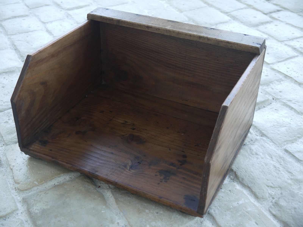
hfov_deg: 38.2
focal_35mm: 50
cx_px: 152
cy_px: 114
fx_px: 438
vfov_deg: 29.1
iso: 250
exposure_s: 1/30
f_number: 4.6
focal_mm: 25
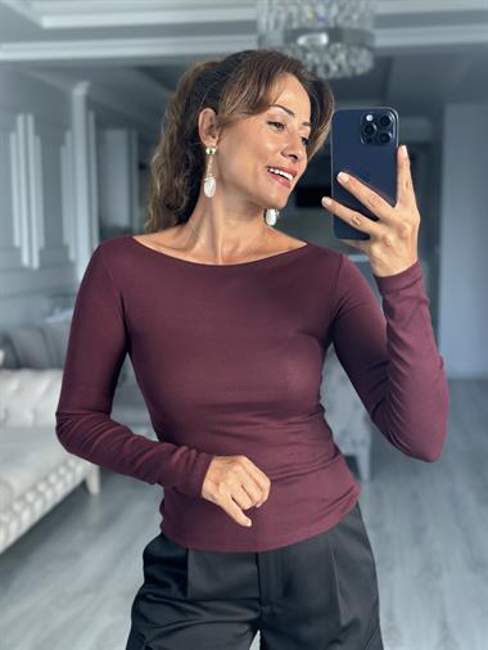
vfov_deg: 39.6
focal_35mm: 48
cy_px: 325
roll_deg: +1.1
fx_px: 901
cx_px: 244
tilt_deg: -16.7
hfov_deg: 30.3
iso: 100
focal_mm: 6.86
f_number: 1.78
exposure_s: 1/145
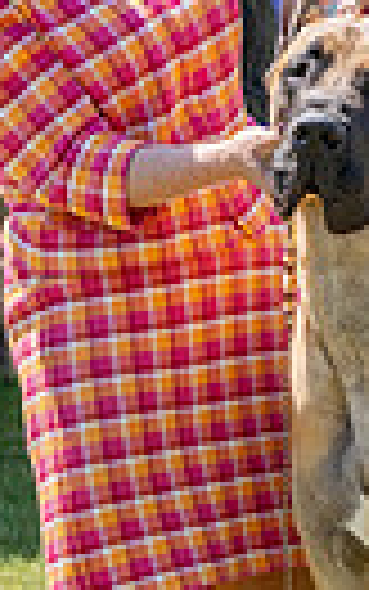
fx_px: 3954
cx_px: 284
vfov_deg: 8.5
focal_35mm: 246
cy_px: 360
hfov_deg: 5.3
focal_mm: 70
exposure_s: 1/2500
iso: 1600
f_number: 6.3
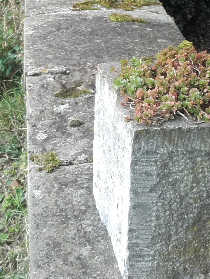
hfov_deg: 16.8
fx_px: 704
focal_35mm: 87
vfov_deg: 21.7
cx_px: 32
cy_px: 2
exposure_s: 1/100
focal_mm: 3.31
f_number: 2.2
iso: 50
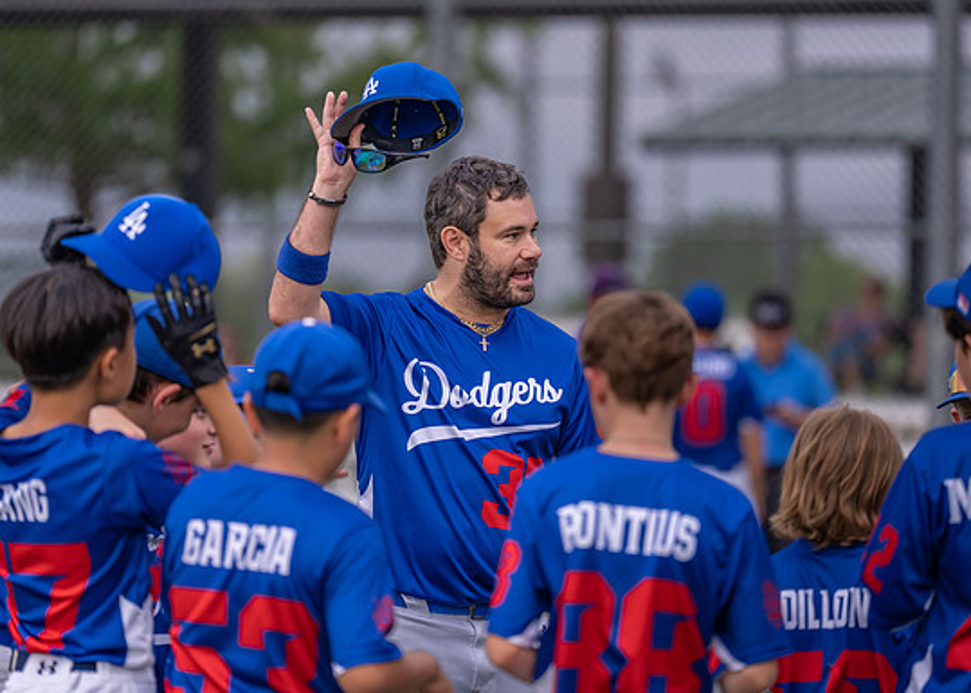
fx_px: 6315
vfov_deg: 6.3
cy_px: 328
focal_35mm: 229
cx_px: 479
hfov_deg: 8.8
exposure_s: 1/800
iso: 100
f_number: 2.8
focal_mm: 200
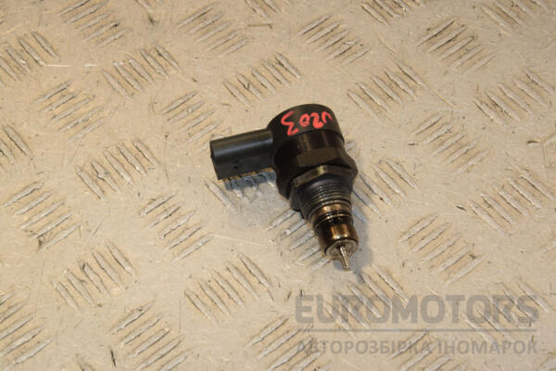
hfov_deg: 21.9
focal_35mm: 93
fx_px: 1436
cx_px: 278
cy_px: 186
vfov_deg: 14.7
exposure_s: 1/200
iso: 800
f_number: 9
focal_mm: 62
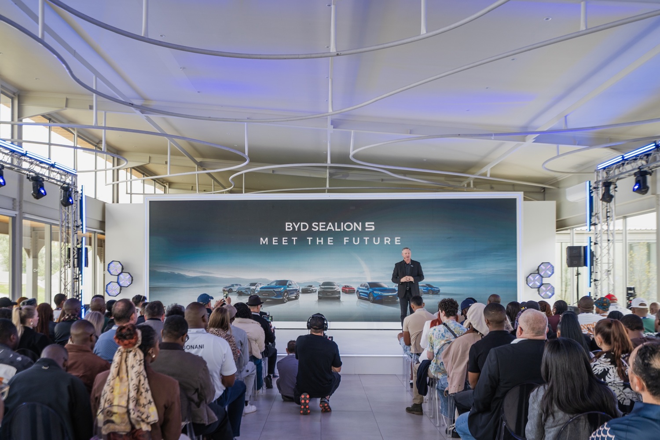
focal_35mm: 35
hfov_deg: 54.4
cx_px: 330
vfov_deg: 37.9
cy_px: 220
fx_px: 642
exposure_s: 1/200
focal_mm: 35
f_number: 4
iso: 250
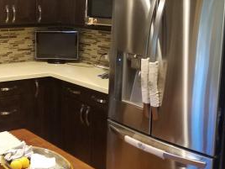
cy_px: 40
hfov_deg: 30.2
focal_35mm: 62
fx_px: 403
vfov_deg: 23.4
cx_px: 34
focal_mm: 4.2
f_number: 1.7
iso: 200
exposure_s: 1/20
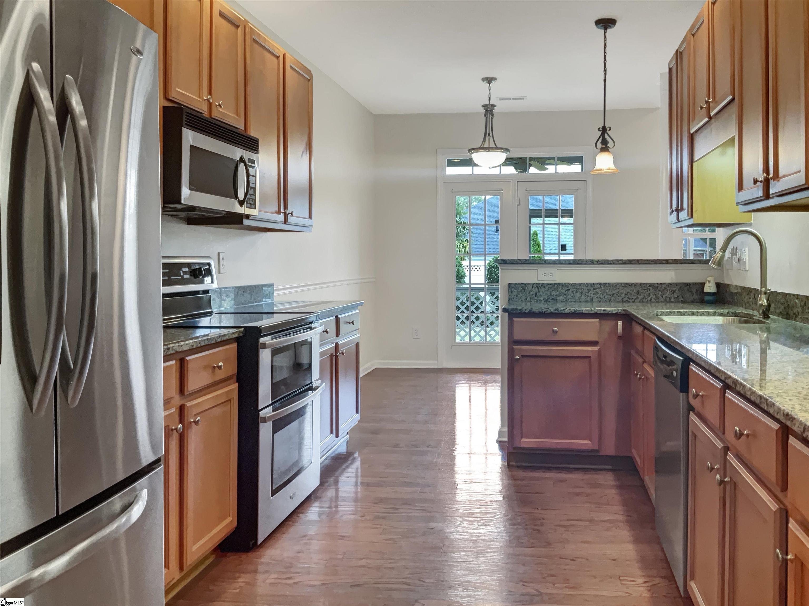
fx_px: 678
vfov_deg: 48.2
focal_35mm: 29
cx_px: 404
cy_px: 303
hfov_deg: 61.7
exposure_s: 1/60
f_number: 1.8
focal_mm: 3
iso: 160
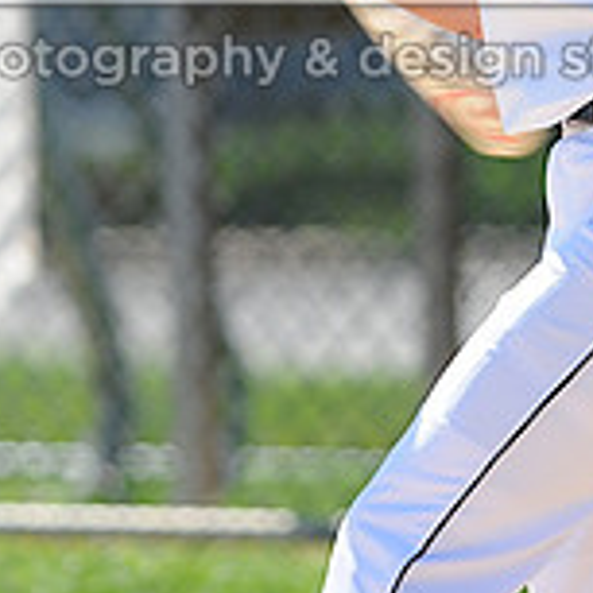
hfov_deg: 1.2
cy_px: -83
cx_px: 318
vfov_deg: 1.2
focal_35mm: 1448
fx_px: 28064
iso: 200
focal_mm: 300
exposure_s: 1/1000
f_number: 4
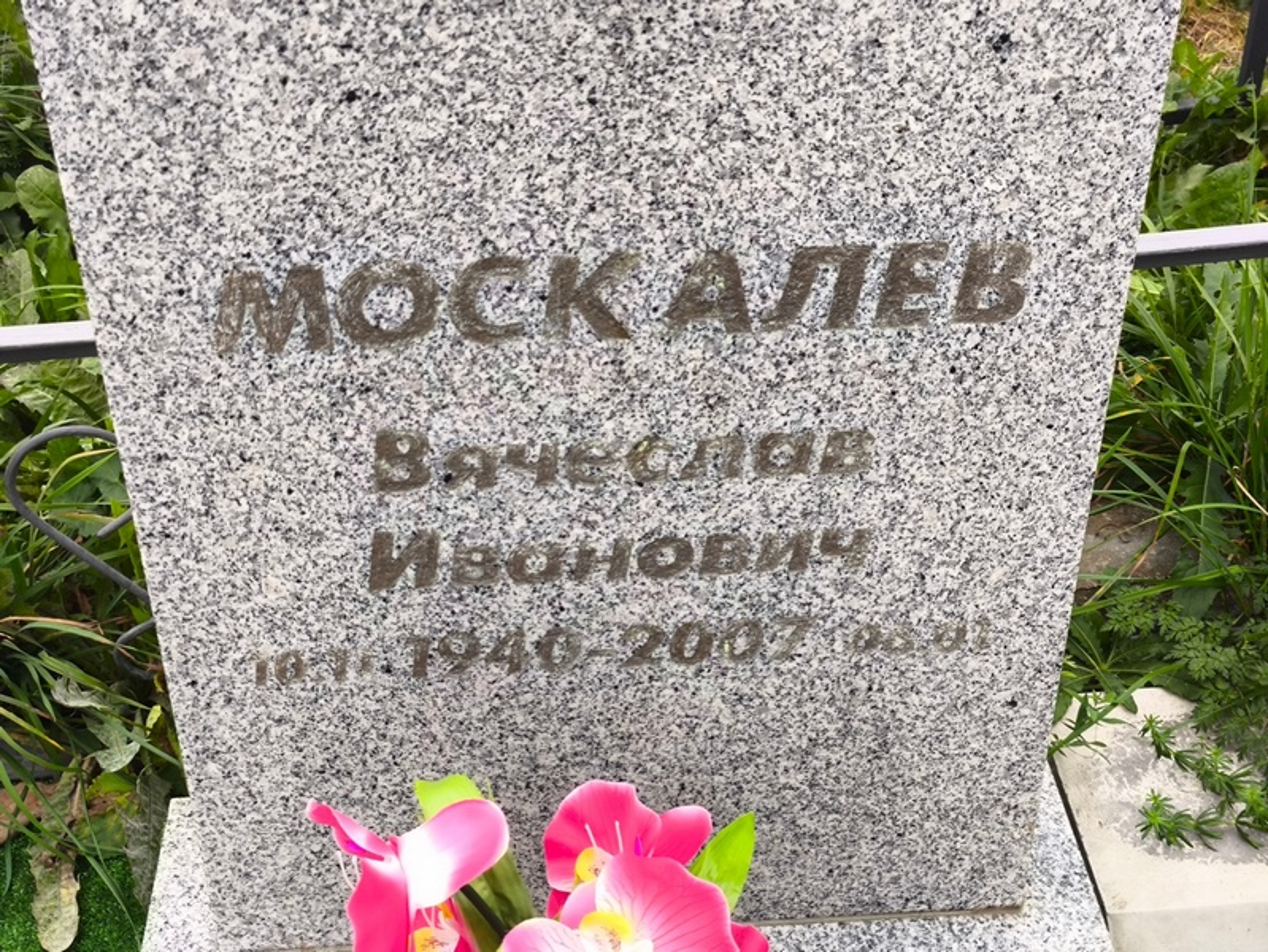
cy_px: 476
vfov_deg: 29.1
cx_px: 634
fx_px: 1832
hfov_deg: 38.2
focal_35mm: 50
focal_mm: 4.71
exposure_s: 1/120
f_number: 1.7
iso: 64
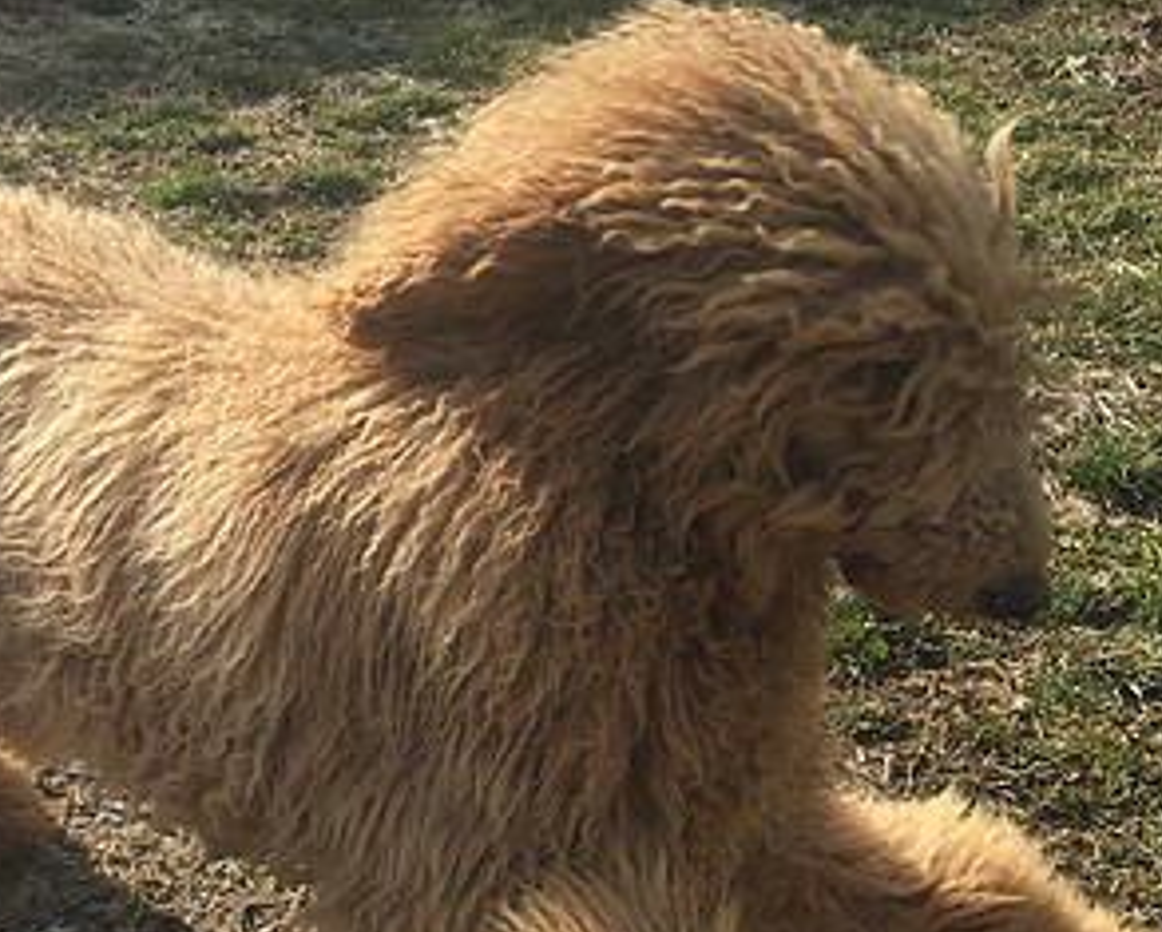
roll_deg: +15.7
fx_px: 1928
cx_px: 389
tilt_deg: -28.6
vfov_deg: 26.6
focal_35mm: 56
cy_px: 759
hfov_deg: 33.3
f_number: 2.2
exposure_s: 1/1221
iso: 25
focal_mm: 4.15
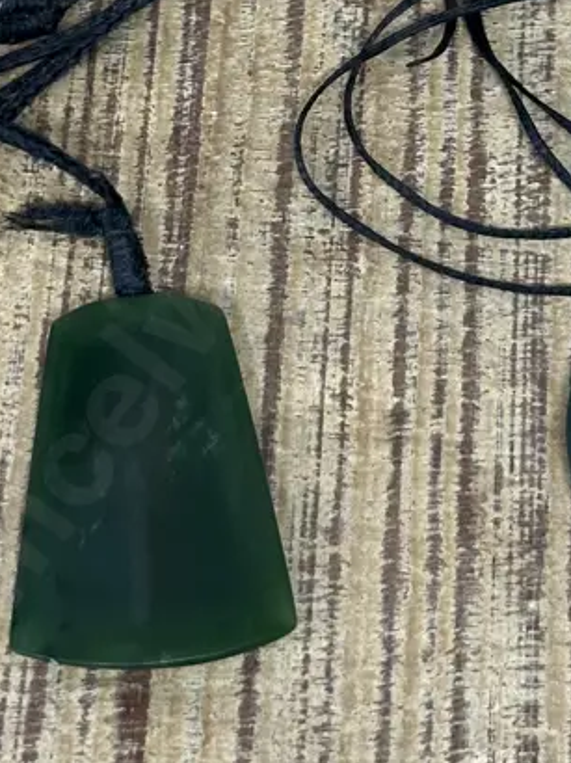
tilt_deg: -62.5
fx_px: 2642
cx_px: 344
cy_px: 112
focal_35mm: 120
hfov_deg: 12.3
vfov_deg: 16.3
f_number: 1.78
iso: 200
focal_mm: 6.86
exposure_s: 1/50
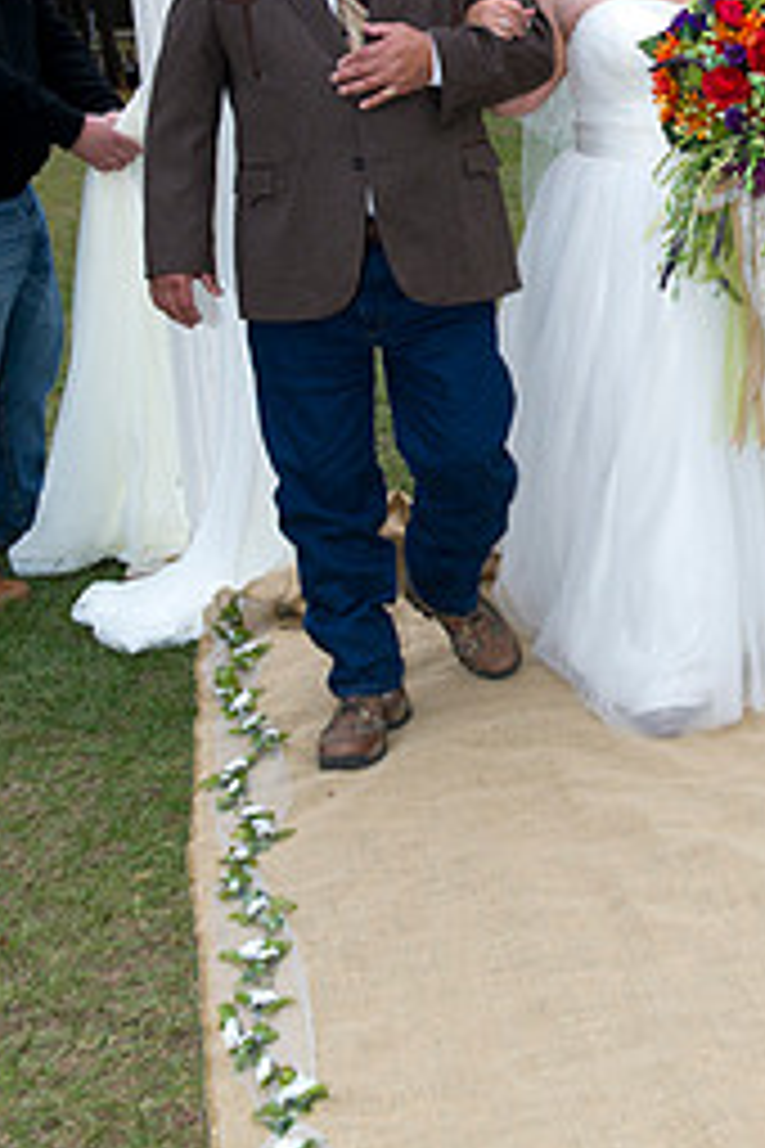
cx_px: 646
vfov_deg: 29.5
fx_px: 2135
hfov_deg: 20.0
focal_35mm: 67
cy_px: 261
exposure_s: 1/160
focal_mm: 38
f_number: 8
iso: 800
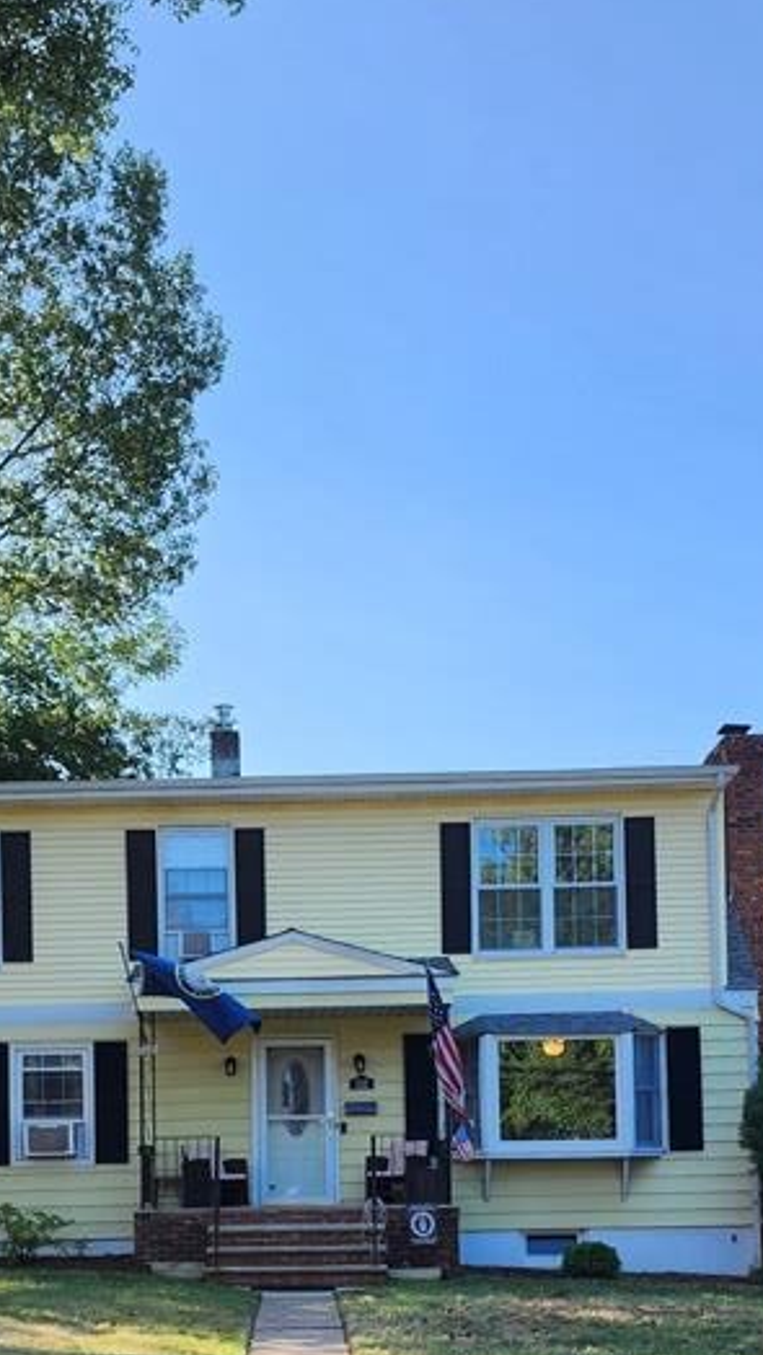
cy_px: 1099
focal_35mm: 49
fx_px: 1761
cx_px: 303
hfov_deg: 24.4
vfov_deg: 40.2
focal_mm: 6.4
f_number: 1.8
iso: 12
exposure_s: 1/377
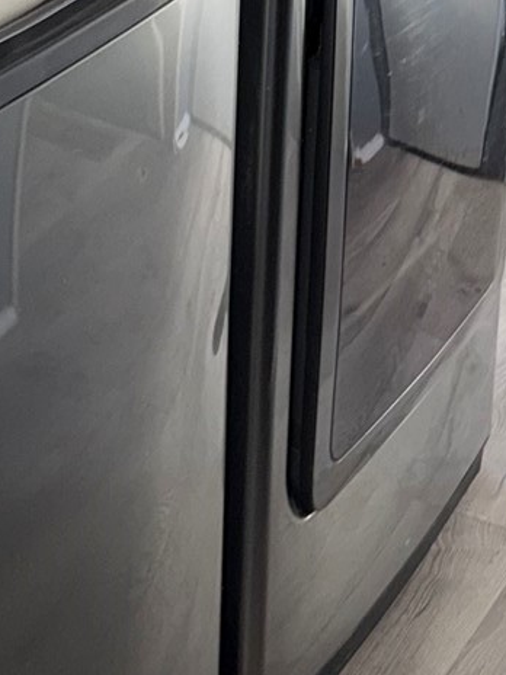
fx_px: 2066
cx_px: 106
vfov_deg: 18.1
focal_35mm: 106
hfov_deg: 13.9
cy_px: 12
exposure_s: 1/13
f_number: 1.78
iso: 125
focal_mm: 6.76
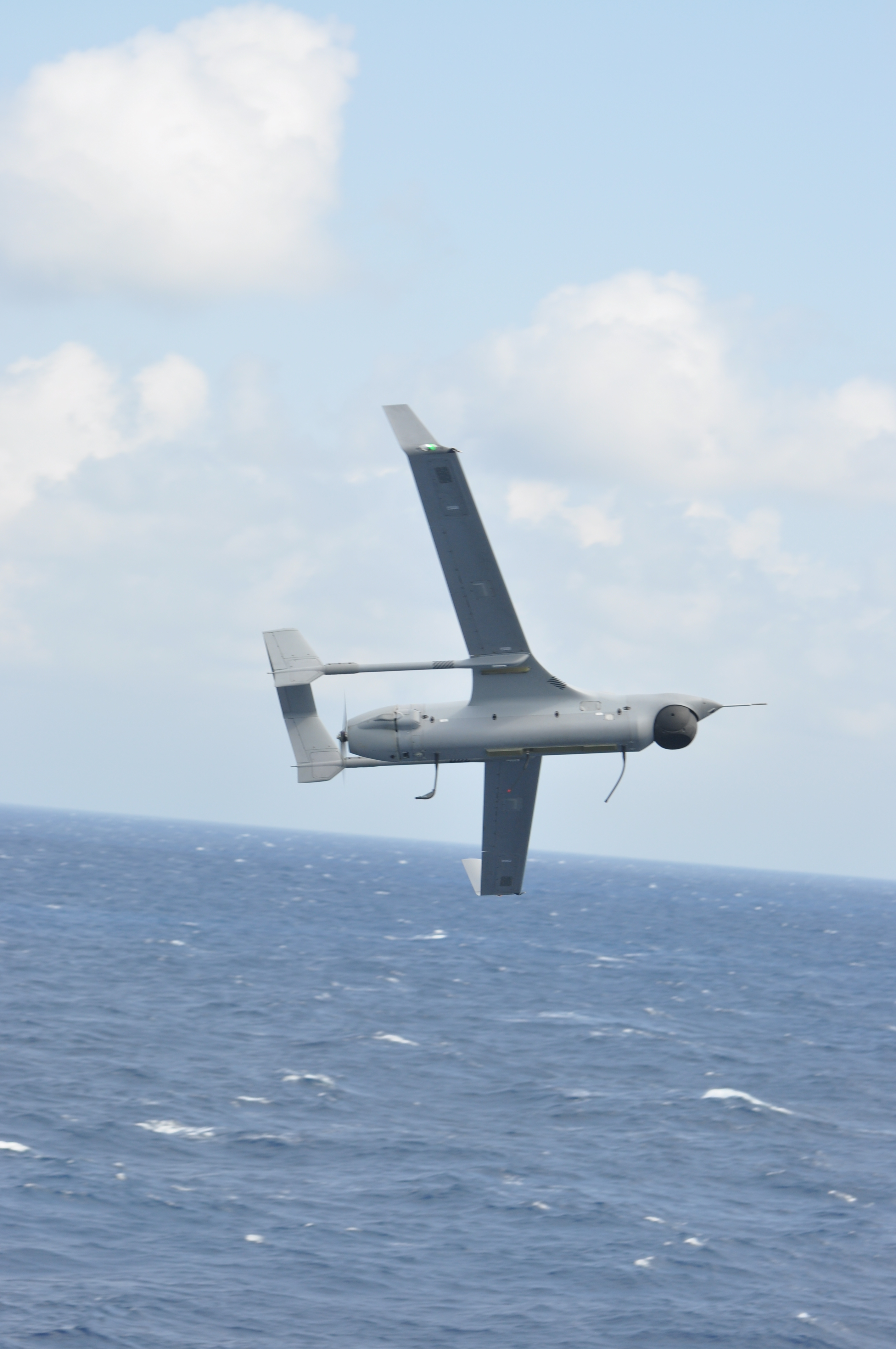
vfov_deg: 19.5
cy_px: 674
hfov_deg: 13.0
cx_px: 448
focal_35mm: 105
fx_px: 3930
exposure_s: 1/640
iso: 200
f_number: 6.3
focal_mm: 70
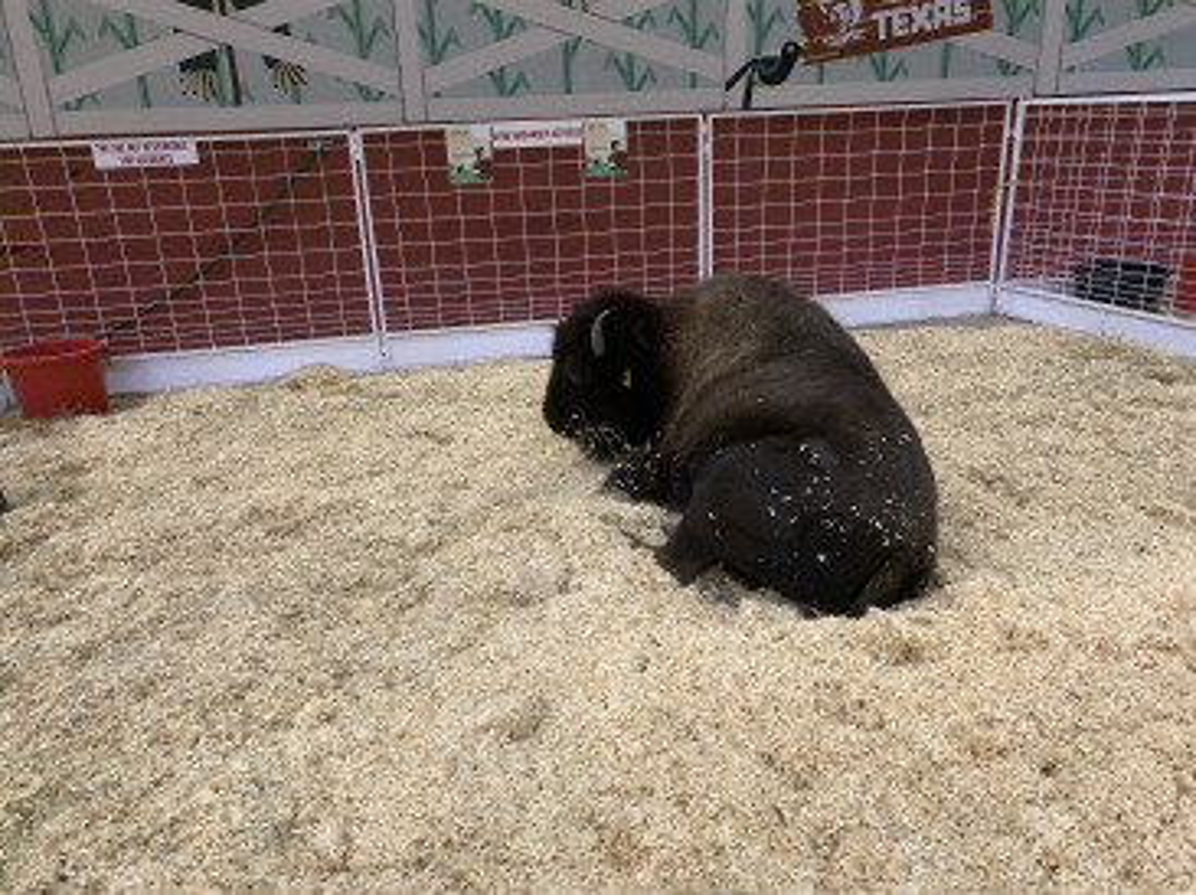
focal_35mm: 26
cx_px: 598
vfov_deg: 53.0
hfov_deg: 67.3
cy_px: 448
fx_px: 898
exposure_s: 1/49
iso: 400
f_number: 1.8
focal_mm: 4.25
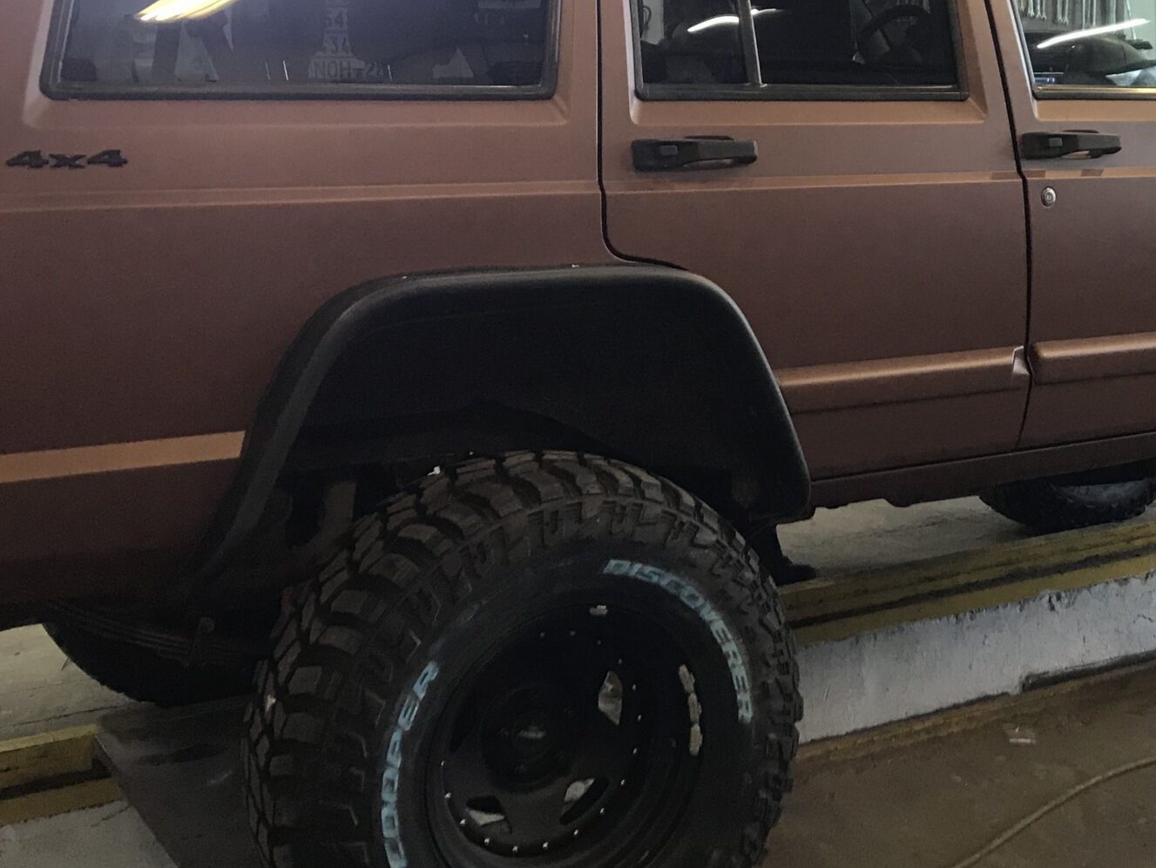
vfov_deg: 26.8
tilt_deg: -5.5
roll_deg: +0.8
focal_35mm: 54
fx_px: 1804
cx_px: 774
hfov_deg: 35.2
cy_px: 260
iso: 40
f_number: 1.8
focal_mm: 3.99
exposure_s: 1/17
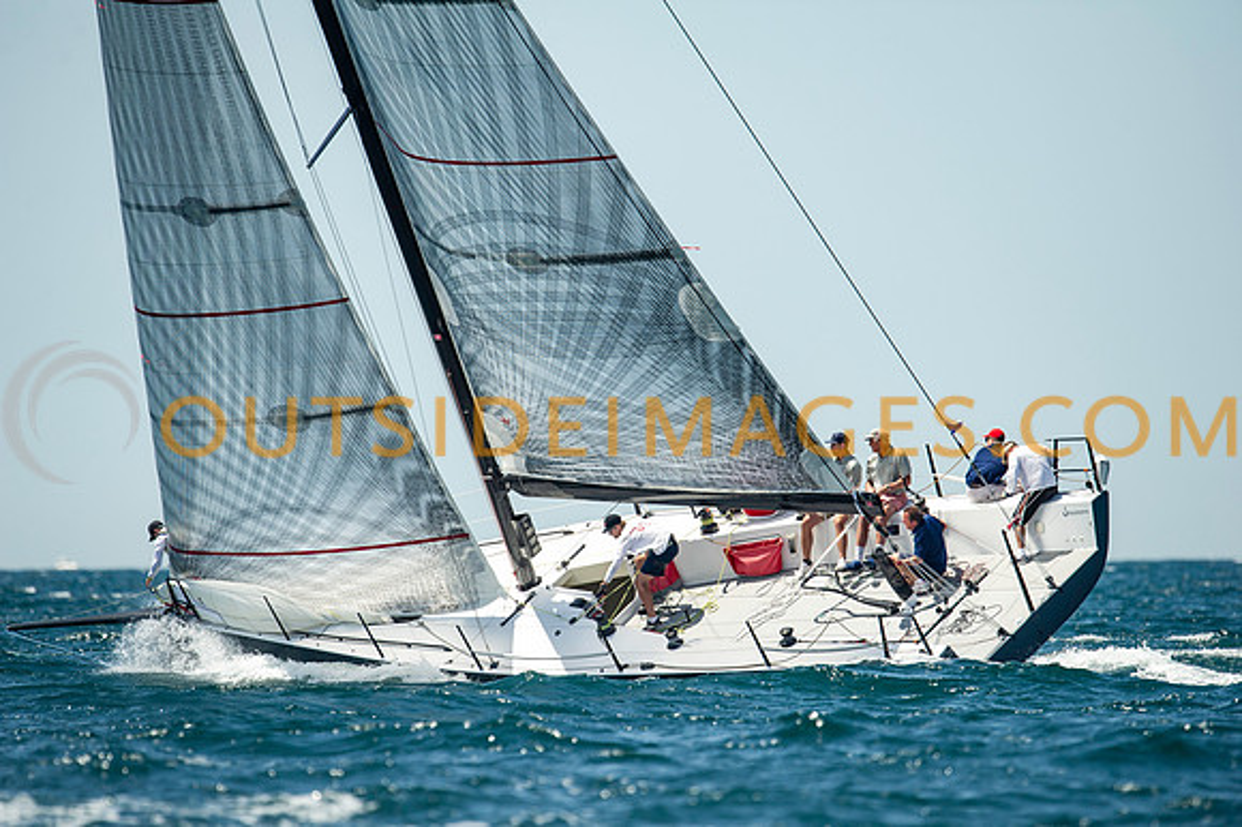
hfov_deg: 3.4
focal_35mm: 600
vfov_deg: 2.3
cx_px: 621
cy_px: 414
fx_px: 20687
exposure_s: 1/3200
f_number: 5
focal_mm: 600
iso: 400
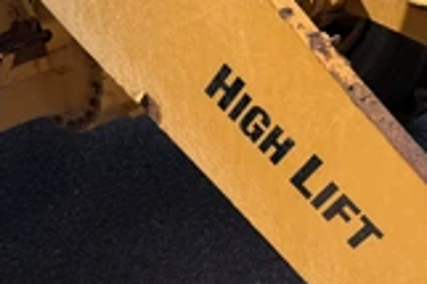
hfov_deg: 30.4
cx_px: 414
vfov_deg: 20.8
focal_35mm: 62
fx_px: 735
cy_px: -32
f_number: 1.78
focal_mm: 6.76
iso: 80
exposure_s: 1/2907
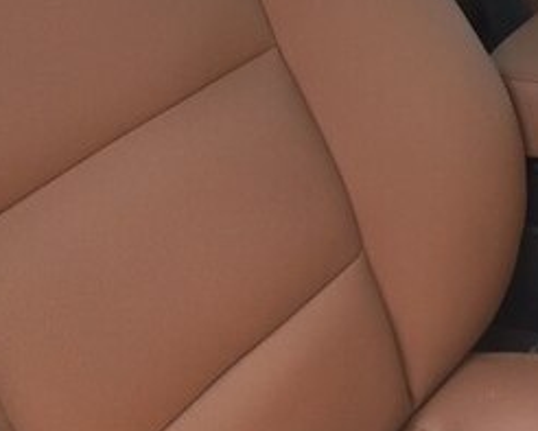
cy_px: -71
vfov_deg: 19.2
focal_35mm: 76
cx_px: 625
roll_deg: -1.1
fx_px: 1211
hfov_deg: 23.2
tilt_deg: -22.4
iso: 40
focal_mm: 4.15
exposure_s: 1/100
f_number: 2.2
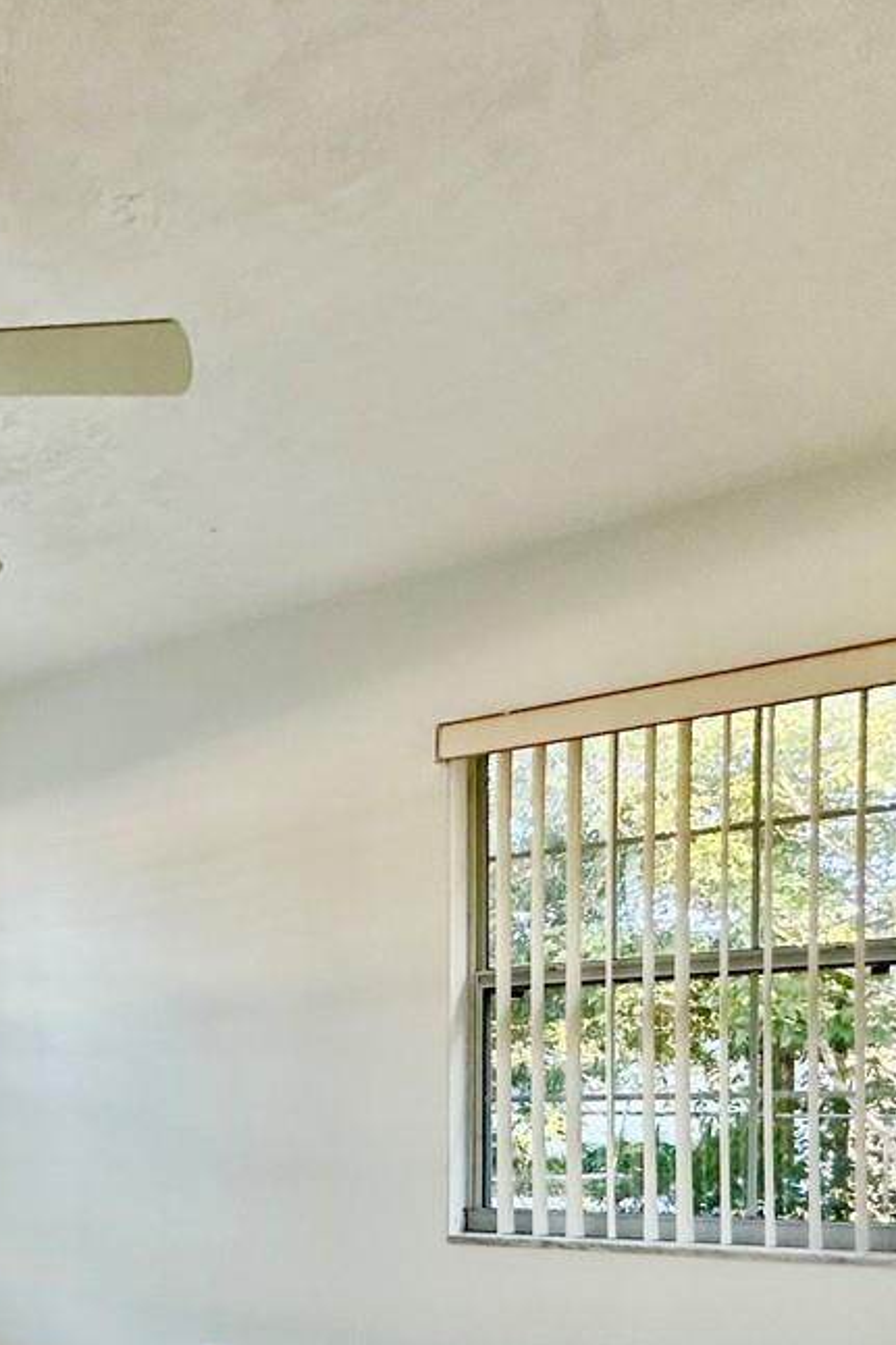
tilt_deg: -0.7
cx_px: -233
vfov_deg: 48.8
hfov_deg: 30.2
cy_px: 1148
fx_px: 1345
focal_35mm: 36
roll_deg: +1.4
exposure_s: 1/120
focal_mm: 2.22
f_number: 2.2
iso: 100
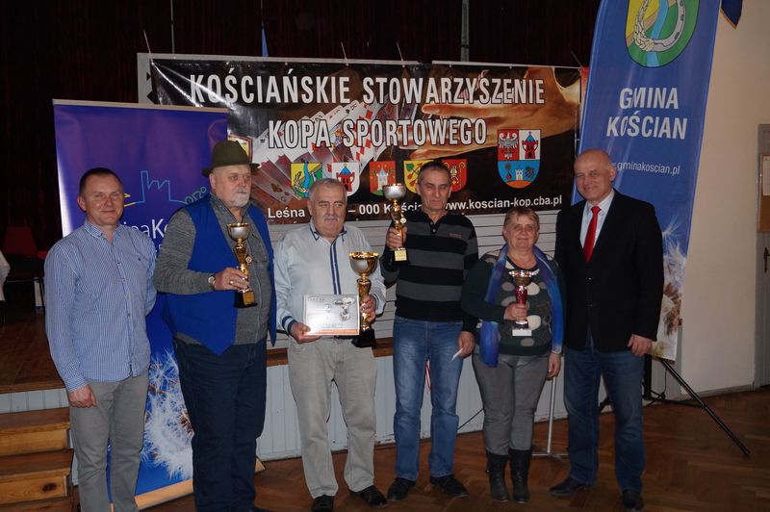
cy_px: 256
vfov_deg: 39.9
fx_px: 705
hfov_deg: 57.3
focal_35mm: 33
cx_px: 385
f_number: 4
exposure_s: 1/60
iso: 800
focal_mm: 22
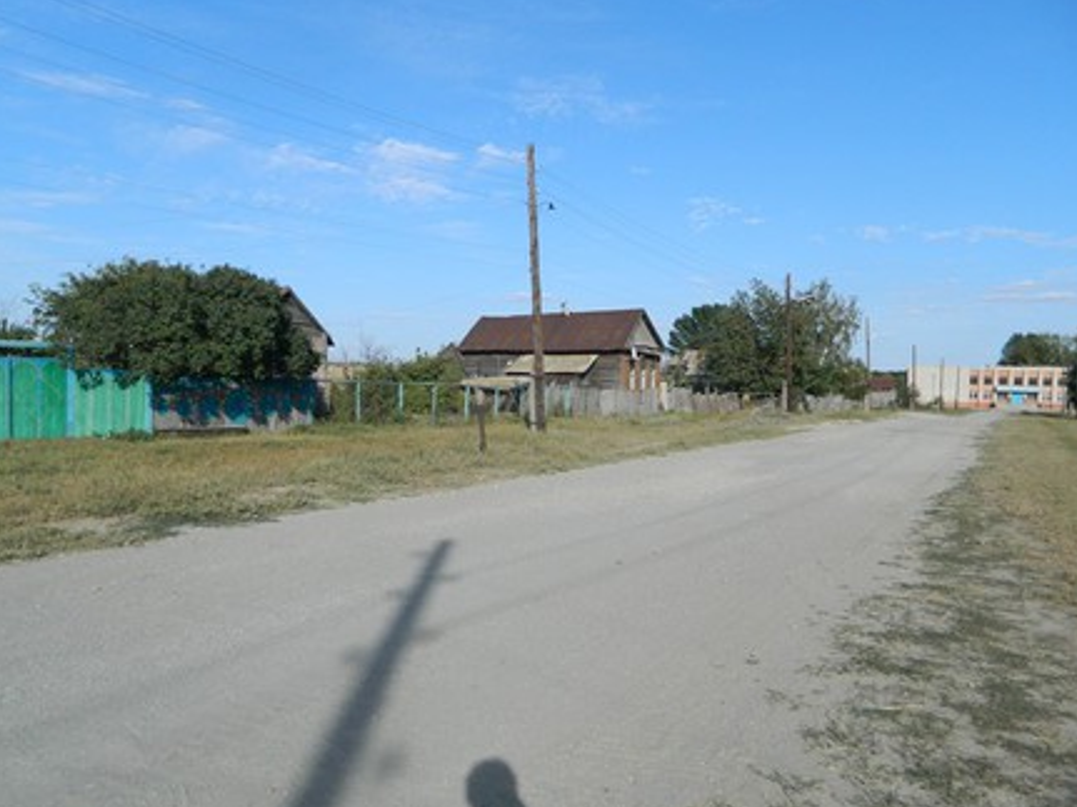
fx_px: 902
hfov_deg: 61.6
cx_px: 490
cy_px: 413
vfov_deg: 48.2
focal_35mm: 29
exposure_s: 1/200
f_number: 8.7
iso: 80
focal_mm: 4.5
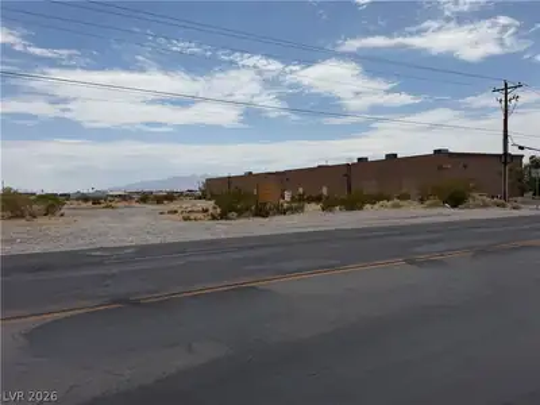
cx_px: 270
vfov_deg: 56.8
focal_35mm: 24
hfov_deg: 71.6
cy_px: 202
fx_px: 374
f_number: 1.78
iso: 80
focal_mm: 6.76
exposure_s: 1/10309
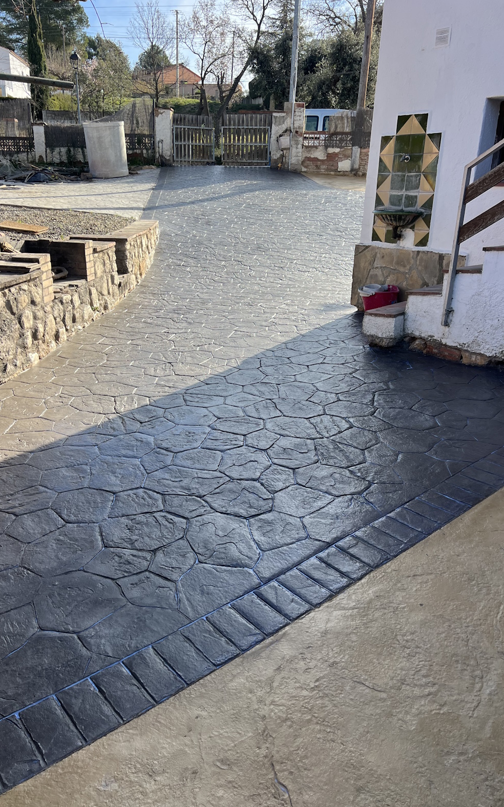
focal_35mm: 28
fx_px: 616
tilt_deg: -19.6
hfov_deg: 44.5
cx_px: 232
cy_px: 406
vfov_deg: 66.5
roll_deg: -1.9
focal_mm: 5.7
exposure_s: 1/1468
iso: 50
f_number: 1.5
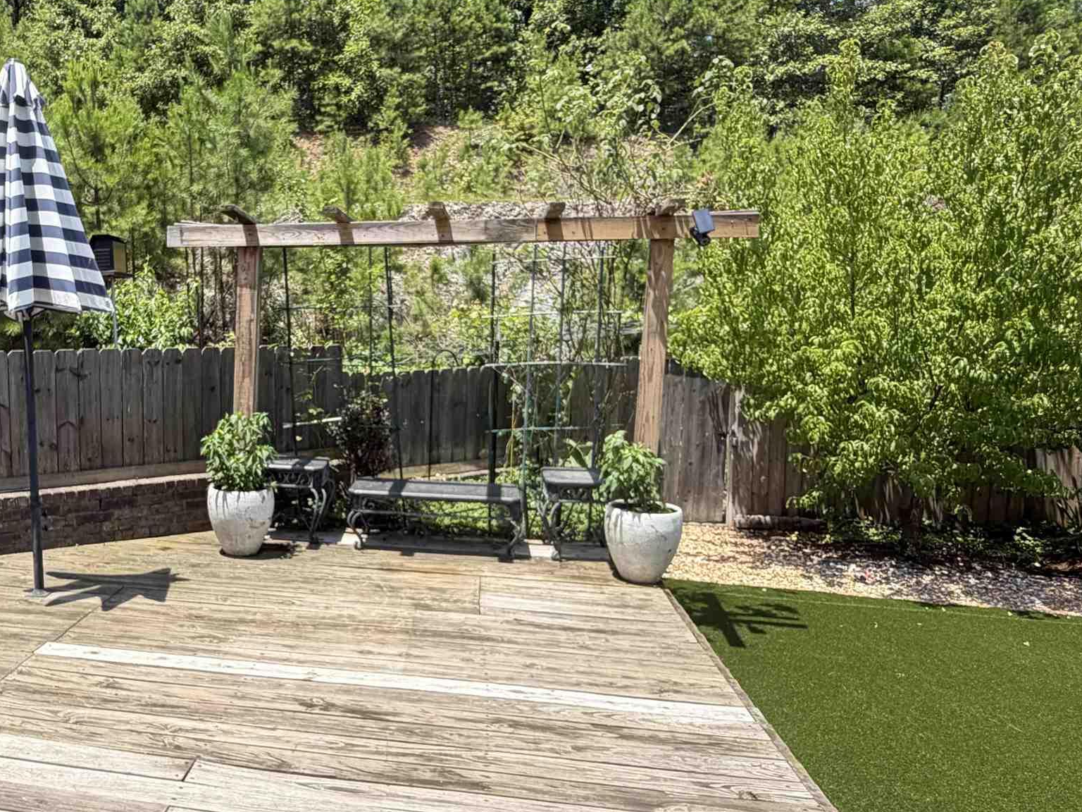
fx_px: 875
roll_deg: +0.7
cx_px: 290
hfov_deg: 60.5
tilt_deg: -5.9
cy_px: 407
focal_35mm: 28
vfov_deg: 49.7
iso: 40
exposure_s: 1/651
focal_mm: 2.22
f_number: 2.2
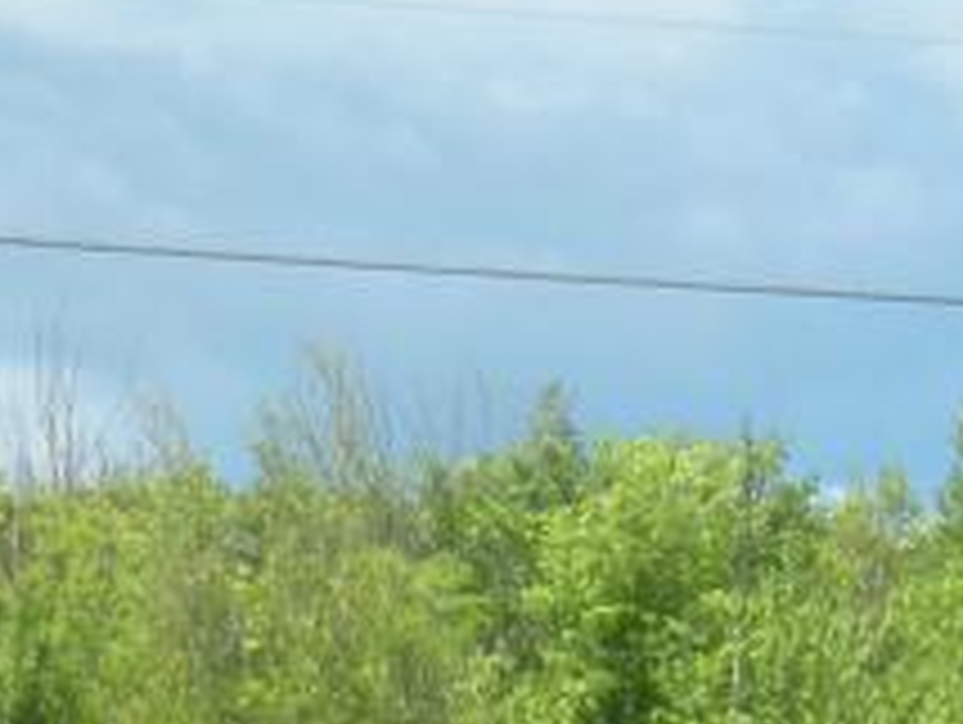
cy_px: 1160
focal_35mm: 363
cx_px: 2205
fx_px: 10110
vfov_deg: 4.1
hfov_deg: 5.3
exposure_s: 1/194
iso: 64
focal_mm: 13.4
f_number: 6.3
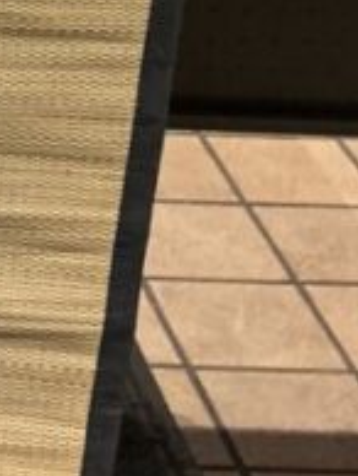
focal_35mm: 153
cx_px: -542
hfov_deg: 8.7
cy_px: -243
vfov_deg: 12.3
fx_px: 2105
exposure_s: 1/50
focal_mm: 3
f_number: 1.8
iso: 125
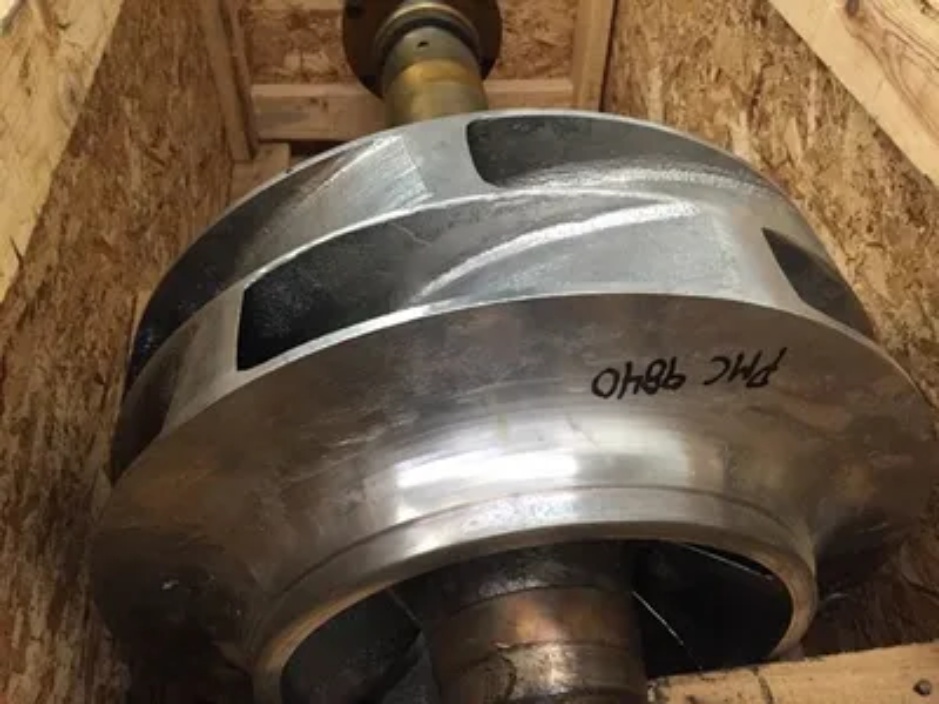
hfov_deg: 61.7
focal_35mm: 29
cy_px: 352
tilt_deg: -47.6
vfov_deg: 48.2
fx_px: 787
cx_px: 470
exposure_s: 1/30
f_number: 2.2
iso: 160
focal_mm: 4.15
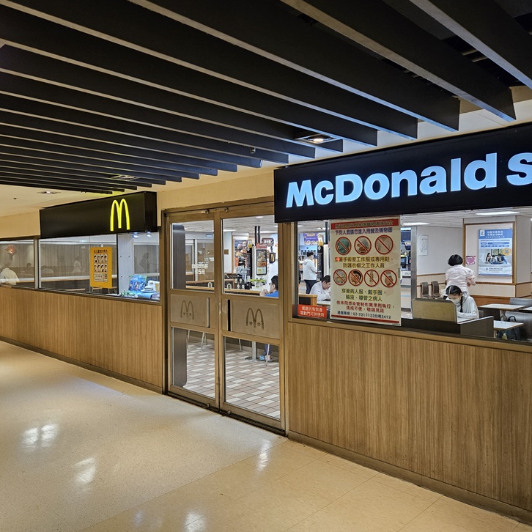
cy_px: 262
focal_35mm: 28
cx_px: 234
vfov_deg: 57.3
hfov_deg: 57.1
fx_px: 487
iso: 320
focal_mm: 5.4
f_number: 1.8
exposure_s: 1/120
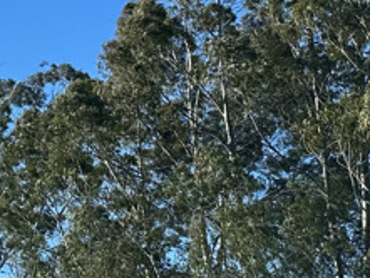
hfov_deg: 13.6
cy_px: 172
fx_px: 1187
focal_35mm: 111
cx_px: -482
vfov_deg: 13.3
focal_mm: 6.86
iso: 80
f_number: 1.78
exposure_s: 1/3717
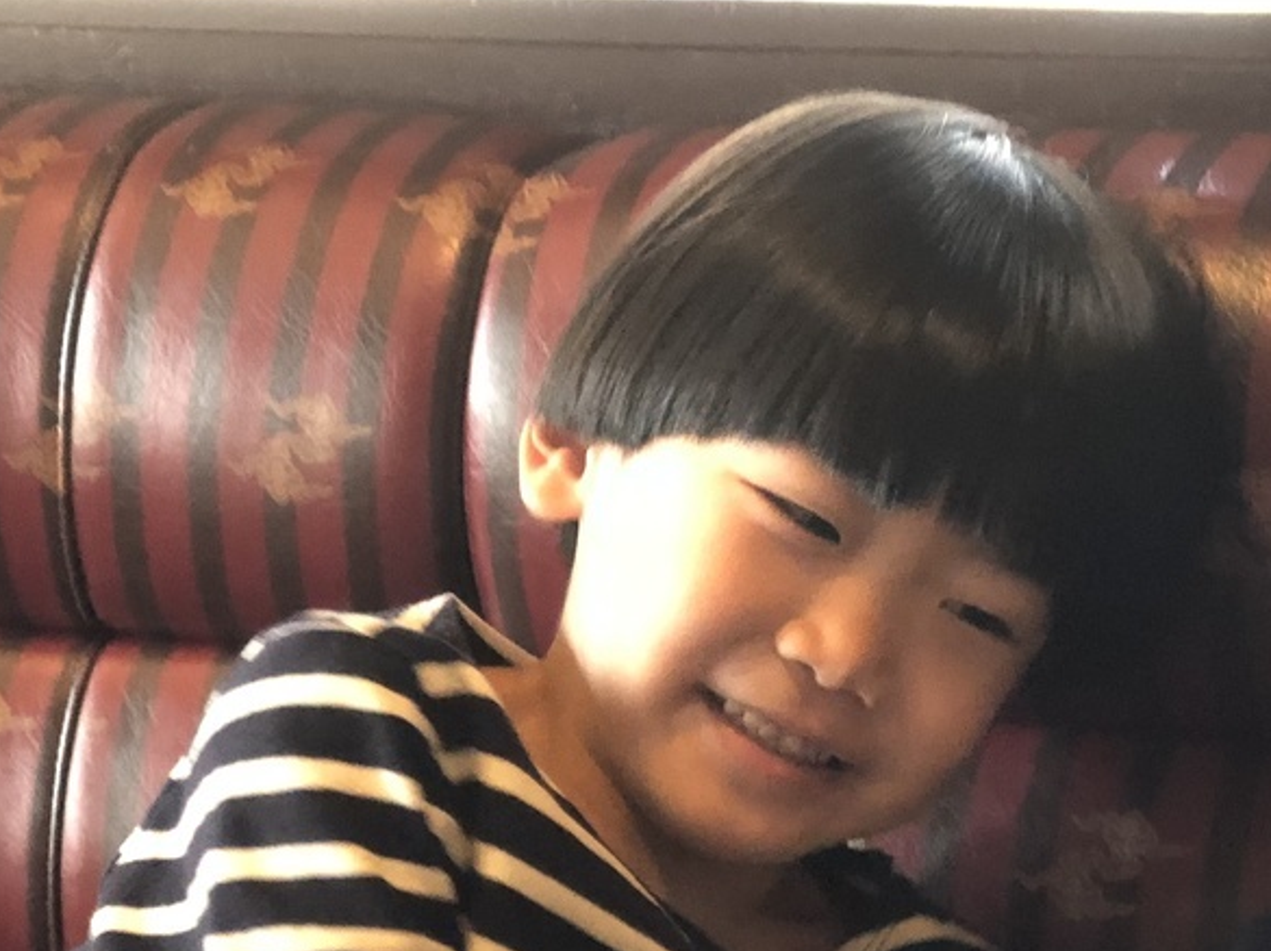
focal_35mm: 117
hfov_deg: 16.6
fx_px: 4293
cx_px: 1152
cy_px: 790
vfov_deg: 12.6
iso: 640
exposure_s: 1/60
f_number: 2.8
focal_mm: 6.6
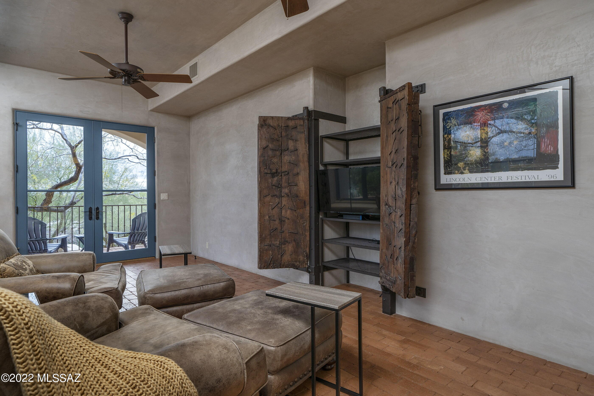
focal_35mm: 18
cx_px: 297
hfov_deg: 90.0
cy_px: 198
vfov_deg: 67.4
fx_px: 297
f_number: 7.1
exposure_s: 1/13
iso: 200
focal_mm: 18
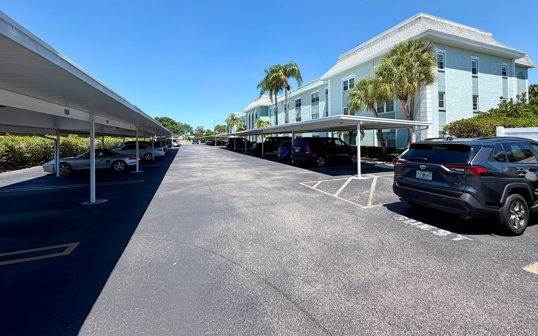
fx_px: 220
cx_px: 266
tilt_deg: +1.5
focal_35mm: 15
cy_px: 135
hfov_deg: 101.5
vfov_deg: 74.0
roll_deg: +0.6
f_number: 2.2
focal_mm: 2.22
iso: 20
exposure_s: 1/770
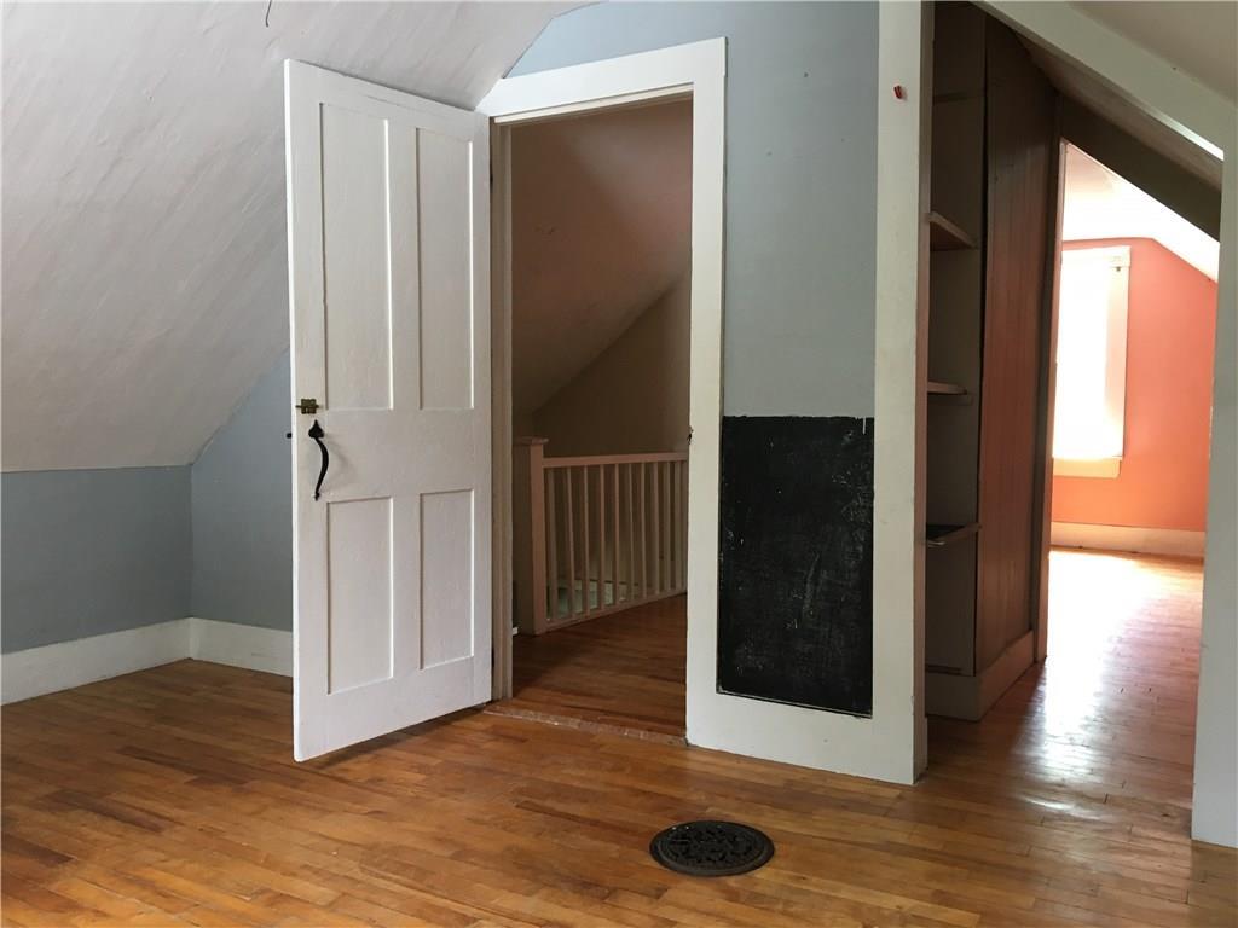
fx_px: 1037
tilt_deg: -3.1
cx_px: 619
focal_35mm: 29
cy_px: 464
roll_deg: -0.6
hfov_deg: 61.7
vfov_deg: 48.2
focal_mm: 4.15
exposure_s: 1/30
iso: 80
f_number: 2.2
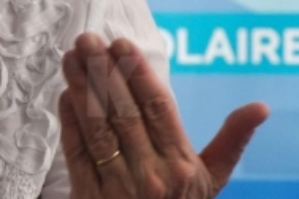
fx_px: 10522
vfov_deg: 1.1
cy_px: -143
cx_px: -274
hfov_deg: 1.6
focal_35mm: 1267
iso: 2000
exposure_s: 1/250
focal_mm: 200
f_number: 5.6
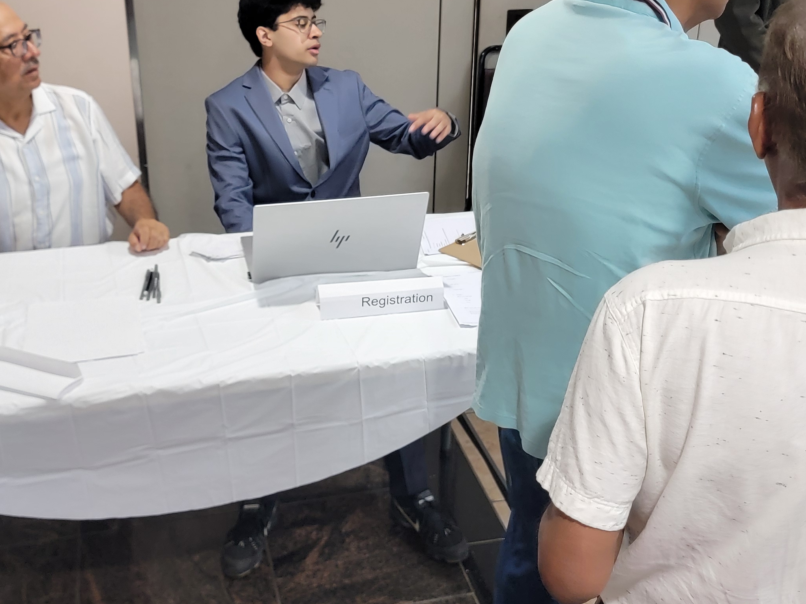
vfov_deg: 30.8
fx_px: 1094
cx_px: 422
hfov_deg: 40.4
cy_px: 265
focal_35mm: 47
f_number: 1.8
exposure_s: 1/120
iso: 320
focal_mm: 6.7
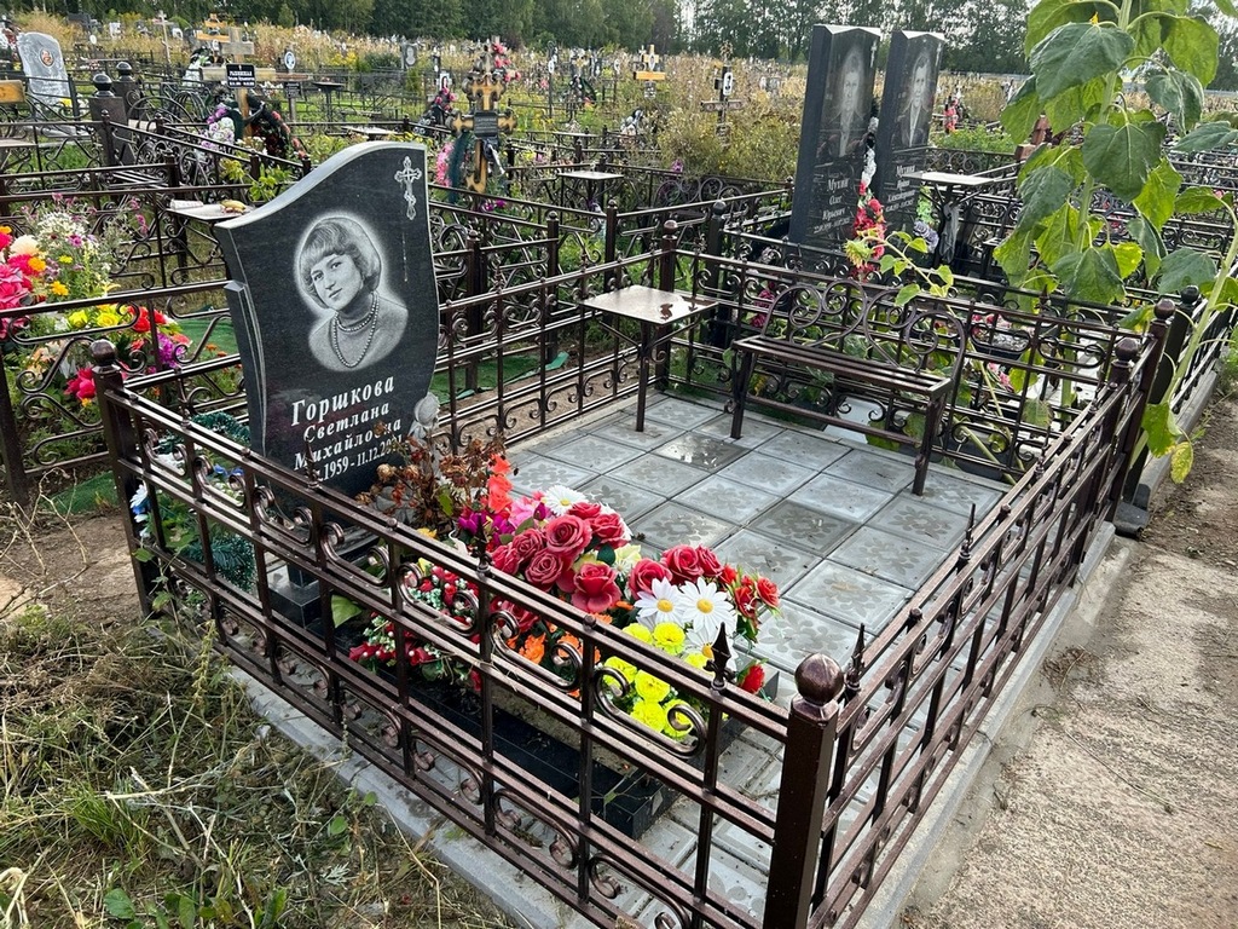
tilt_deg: -24.7
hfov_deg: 67.3
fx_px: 930
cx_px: 619
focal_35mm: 26
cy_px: 464
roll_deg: -0.1
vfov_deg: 53.1
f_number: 1.5
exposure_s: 1/662
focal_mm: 5.7
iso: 50
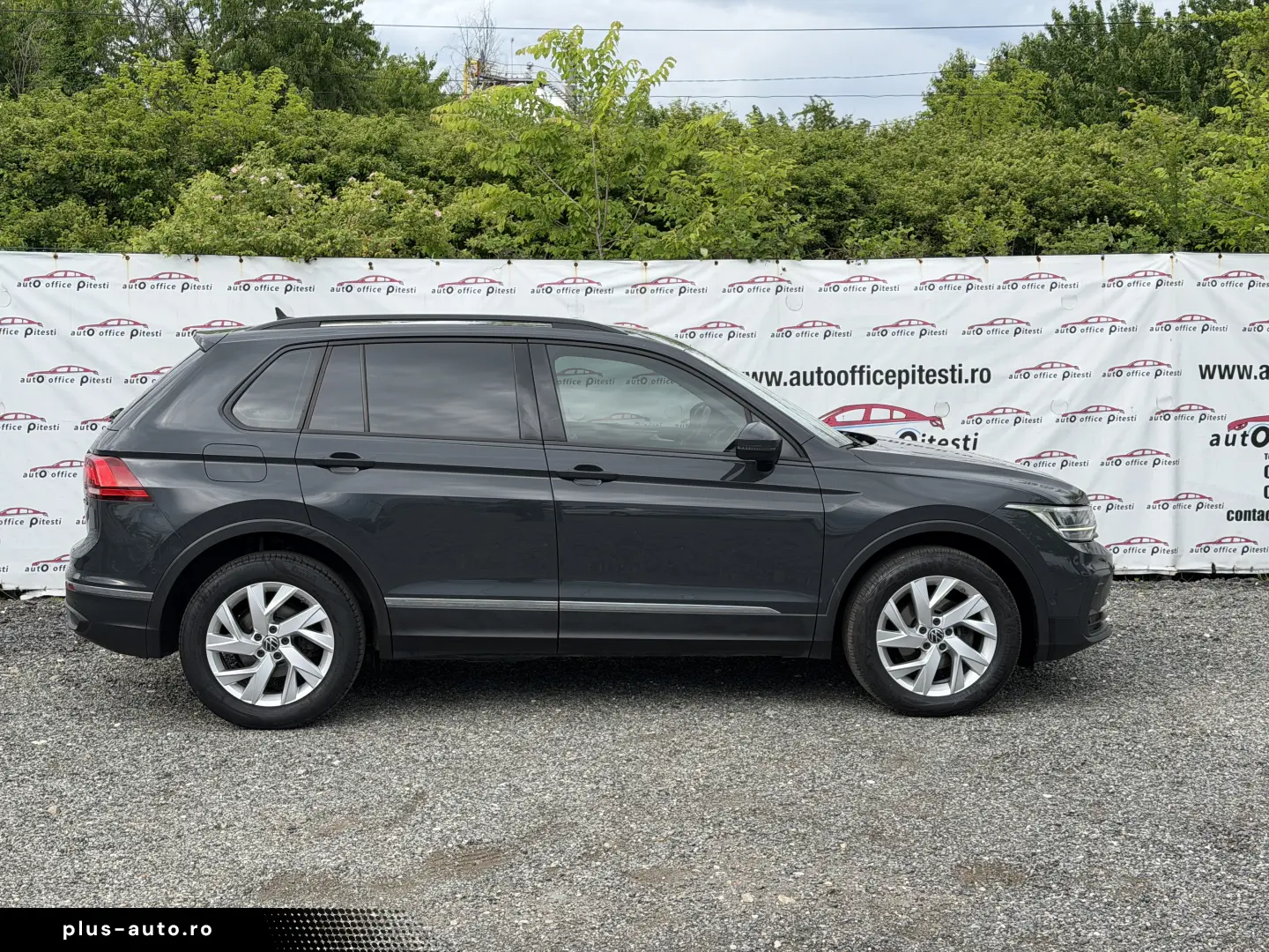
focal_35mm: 48
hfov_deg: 39.7
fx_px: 1760
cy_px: 476
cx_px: 634
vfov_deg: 30.3
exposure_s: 1/1543
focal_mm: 6.76
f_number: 1.78
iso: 64
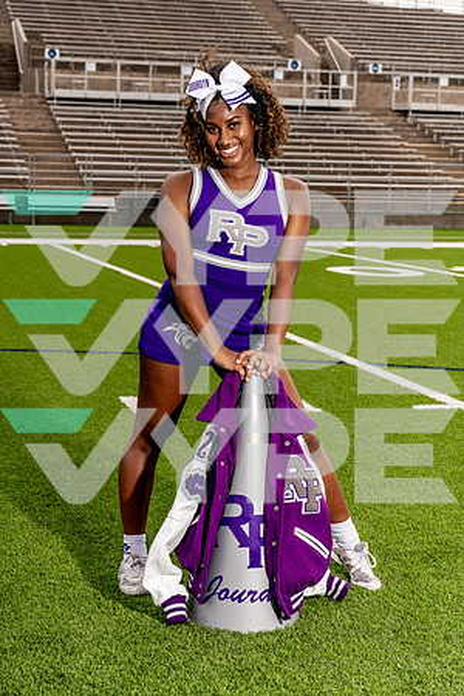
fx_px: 1334
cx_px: 232
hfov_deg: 19.7
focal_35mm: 69
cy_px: 348
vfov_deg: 29.2
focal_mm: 69
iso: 100
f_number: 7.1
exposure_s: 1/250
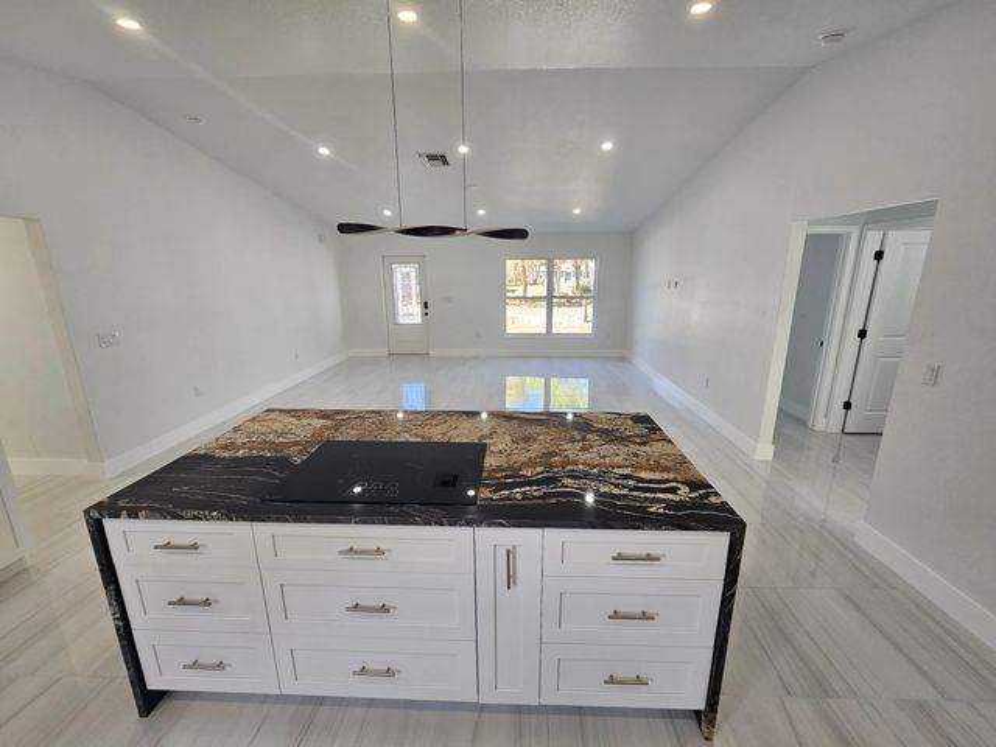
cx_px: 498
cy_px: 374
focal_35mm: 13
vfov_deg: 89.9
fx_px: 374
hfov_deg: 106.2
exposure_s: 1/77.4
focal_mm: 2.2
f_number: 2.2
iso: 100
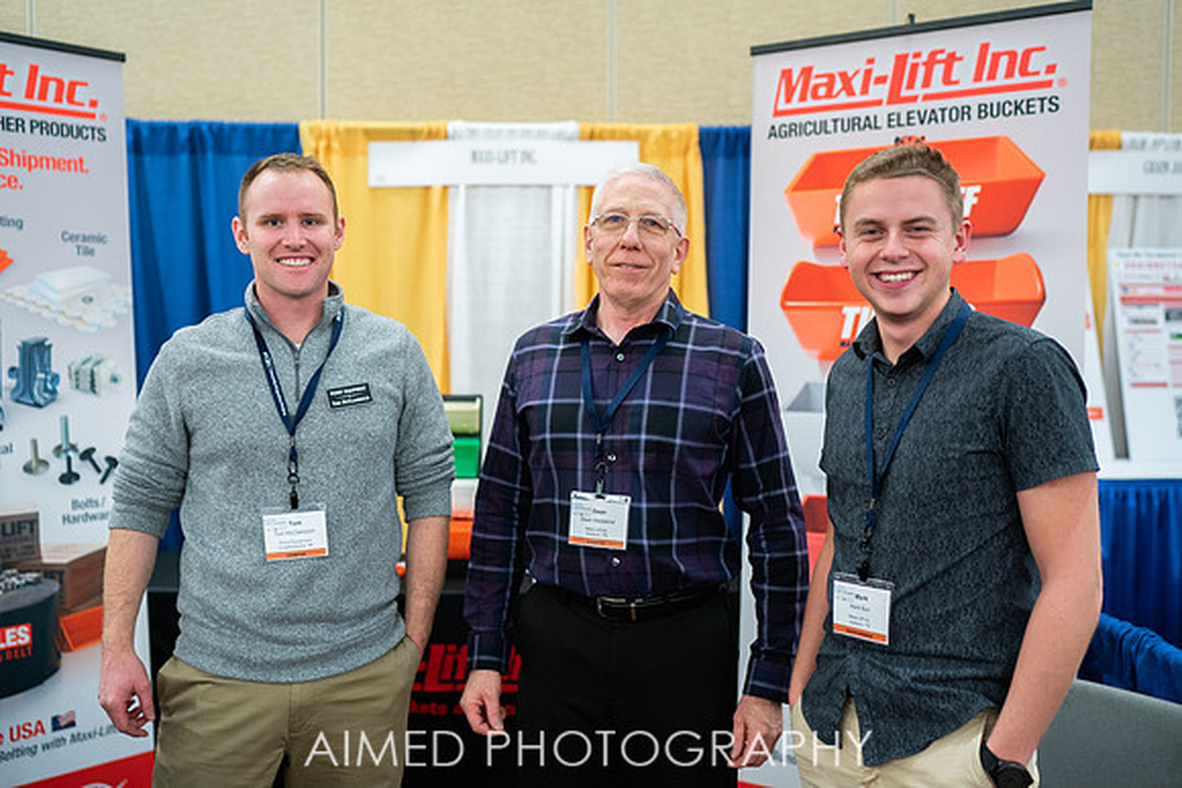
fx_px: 1149
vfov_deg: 37.9
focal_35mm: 35
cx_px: 591
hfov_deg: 54.4
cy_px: 394
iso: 1000
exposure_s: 1/125
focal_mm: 35
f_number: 2
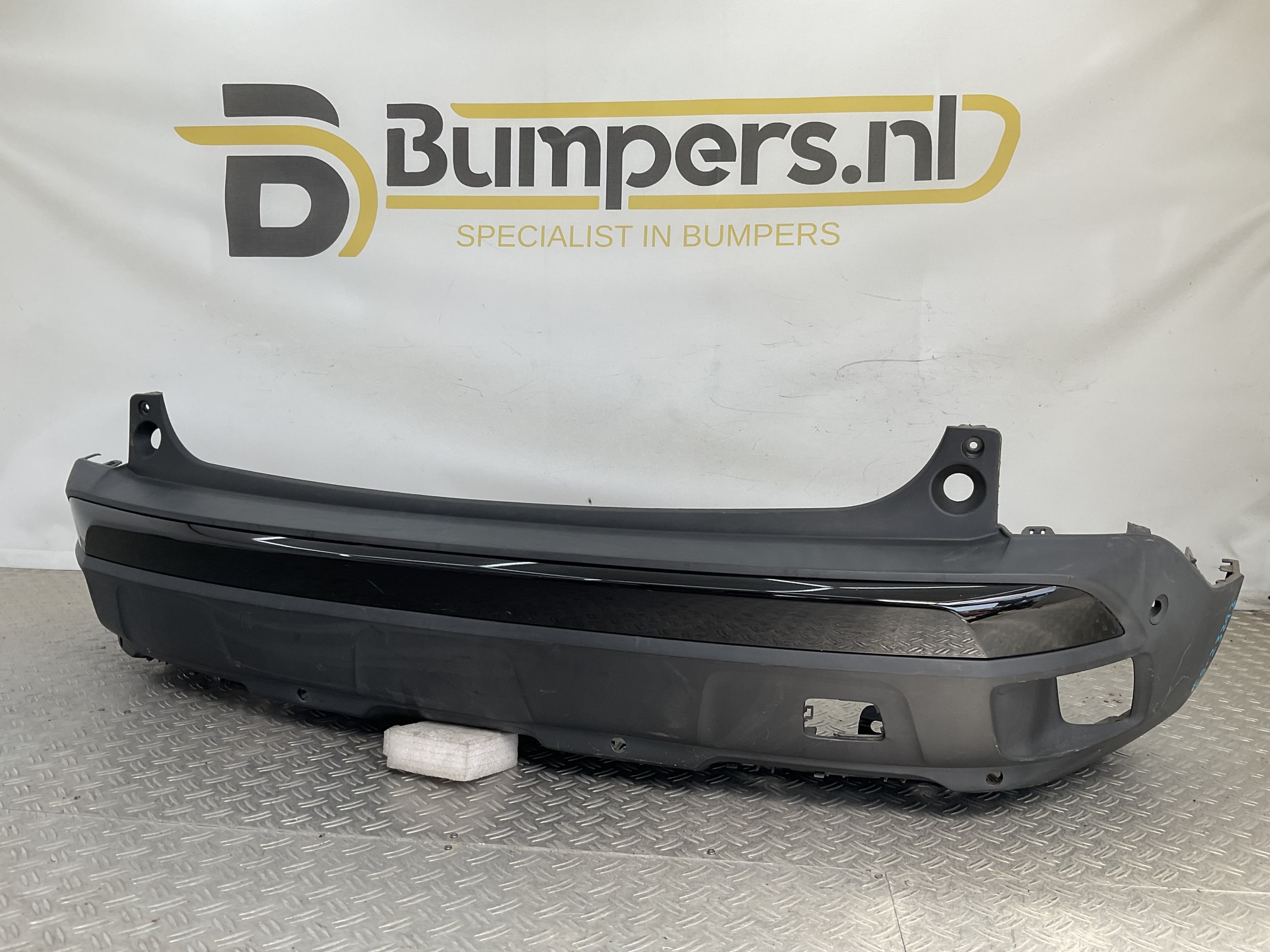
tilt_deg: -7.5
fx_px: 1064
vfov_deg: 48.2
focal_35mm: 29
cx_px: 635
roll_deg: -1.5
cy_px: 476
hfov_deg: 61.7
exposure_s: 1/225
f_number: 1.8
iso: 16
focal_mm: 3
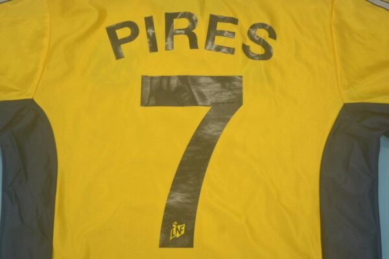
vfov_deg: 18.2
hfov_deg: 27.0
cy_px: 130
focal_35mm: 75
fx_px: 810
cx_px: 194
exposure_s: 1/80
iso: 200
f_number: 5.6
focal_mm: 50
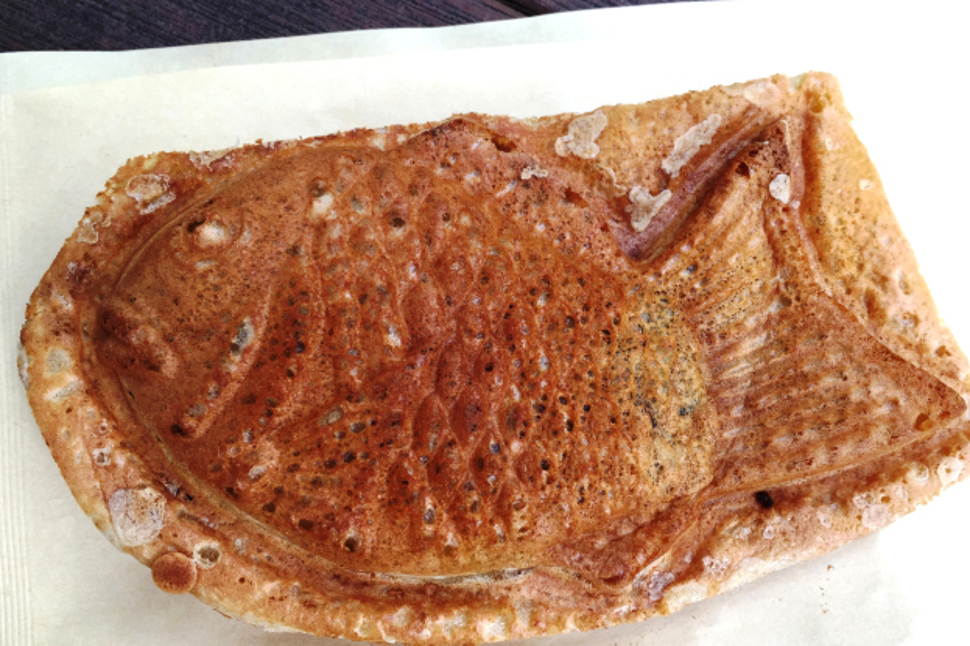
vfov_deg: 42.3
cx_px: 489
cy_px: 335
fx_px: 835
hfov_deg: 60.3
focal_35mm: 31
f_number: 2.2
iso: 32
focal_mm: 4.15
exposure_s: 1/136
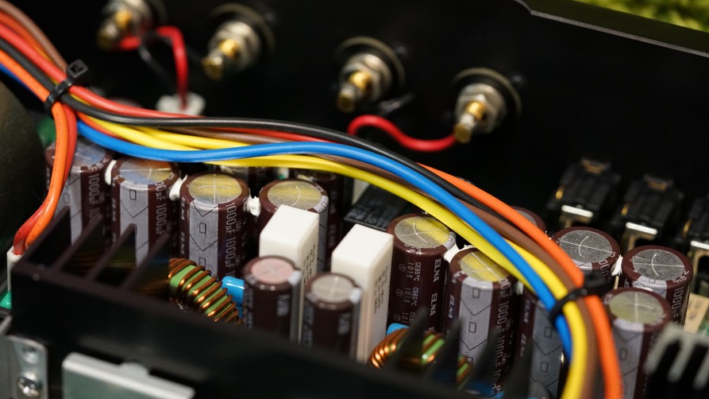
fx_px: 1786
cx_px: 356
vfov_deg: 12.7
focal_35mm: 95
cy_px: 237
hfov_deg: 22.5
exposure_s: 1/50
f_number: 4
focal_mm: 90
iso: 4000
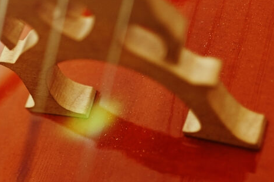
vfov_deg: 9.0
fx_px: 1096
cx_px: -43
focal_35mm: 144
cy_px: -175
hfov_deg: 13.9
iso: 200
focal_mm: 35
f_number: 1.6
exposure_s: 1/5000
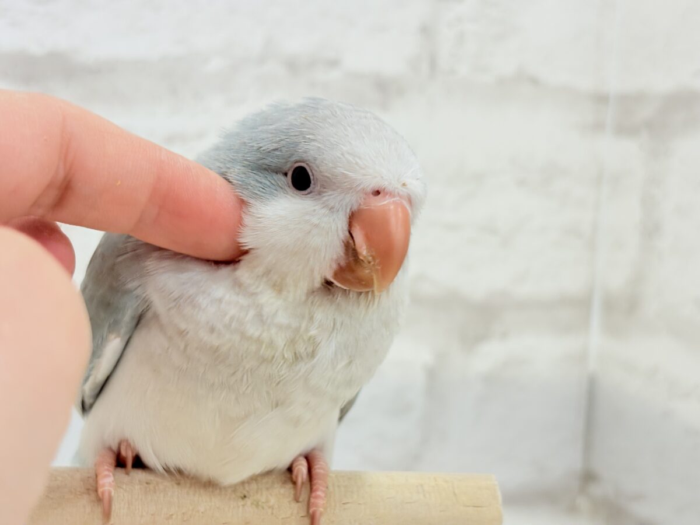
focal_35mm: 52
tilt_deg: -4.6
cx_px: 350
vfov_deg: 28.0
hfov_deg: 36.8
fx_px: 1052
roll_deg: -2.5
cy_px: 262
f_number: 1.6
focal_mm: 5.96
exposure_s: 1/100
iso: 80
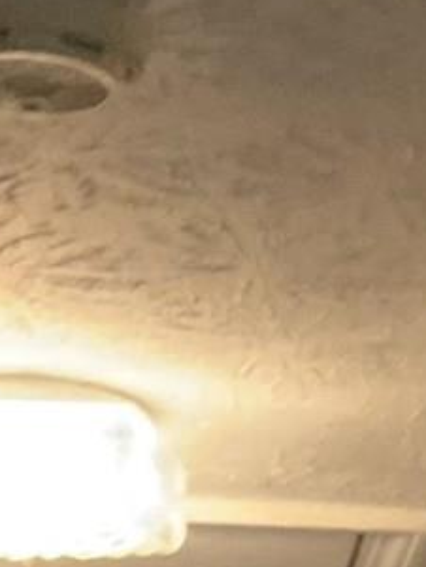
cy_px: 1876
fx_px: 3640
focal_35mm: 222
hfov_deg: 6.7
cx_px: 241
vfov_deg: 7.5
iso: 250
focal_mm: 3
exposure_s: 1/40
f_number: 1.8
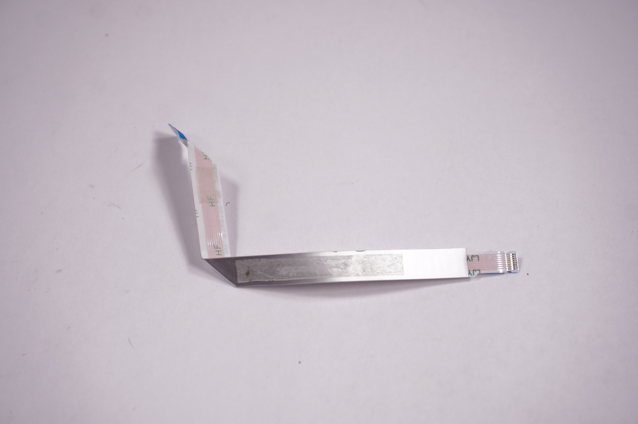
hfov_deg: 42.4
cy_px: 212
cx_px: 319
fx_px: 823
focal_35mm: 46
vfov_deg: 28.9
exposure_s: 1/250
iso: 250
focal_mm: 31
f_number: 5.6
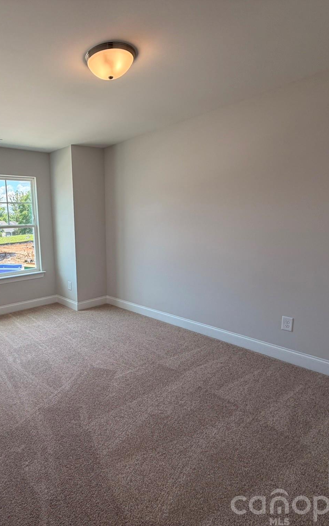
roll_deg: +3.6
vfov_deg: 85.1
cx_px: 85
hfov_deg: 56.8
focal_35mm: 20
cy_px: 265
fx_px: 287
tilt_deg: -9.3
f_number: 2.2
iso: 64
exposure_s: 1/121
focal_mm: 2.22
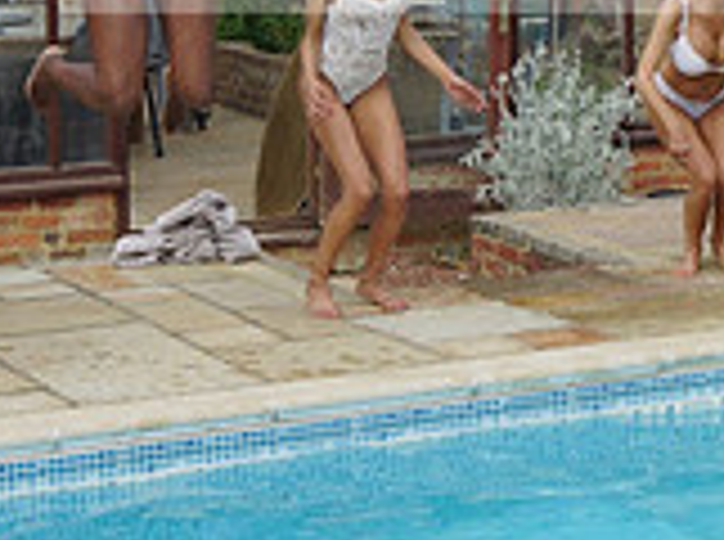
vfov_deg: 11.6
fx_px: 2609
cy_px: -83
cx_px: 630
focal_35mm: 125
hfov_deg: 15.6
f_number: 6.3
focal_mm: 24
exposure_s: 1/500
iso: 125
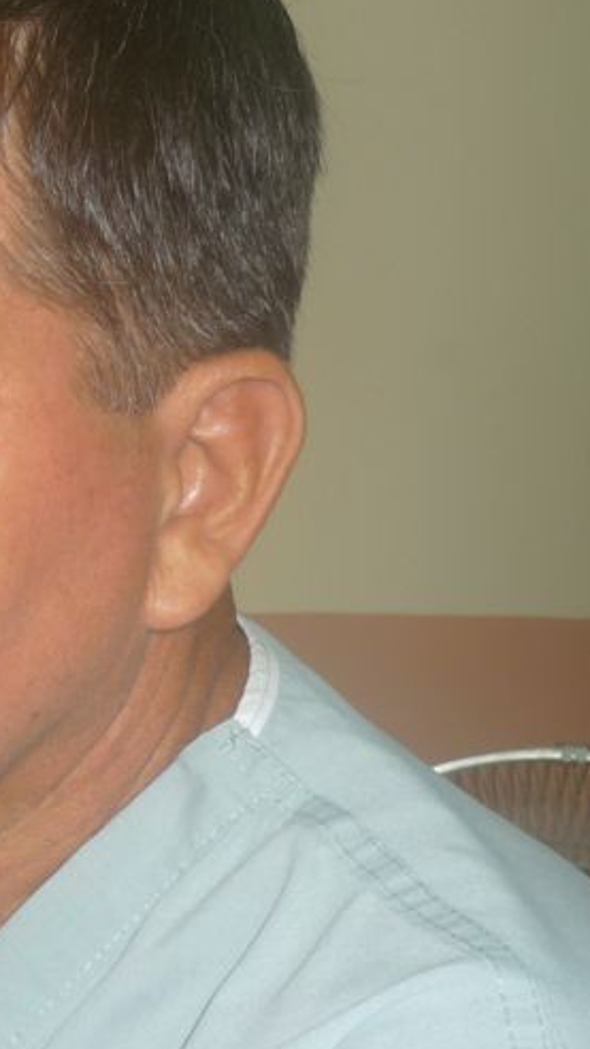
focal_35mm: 73
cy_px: 601
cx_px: -222
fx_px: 2029
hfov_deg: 15.6
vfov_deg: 28.9
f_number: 2.8
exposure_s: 1/30
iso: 100
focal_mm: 5.5
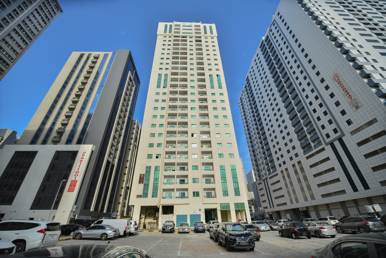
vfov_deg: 81.3
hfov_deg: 104.2
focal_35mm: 14
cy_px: 129
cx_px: 193
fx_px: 150
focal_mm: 14
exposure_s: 1/1250
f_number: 3.2
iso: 125
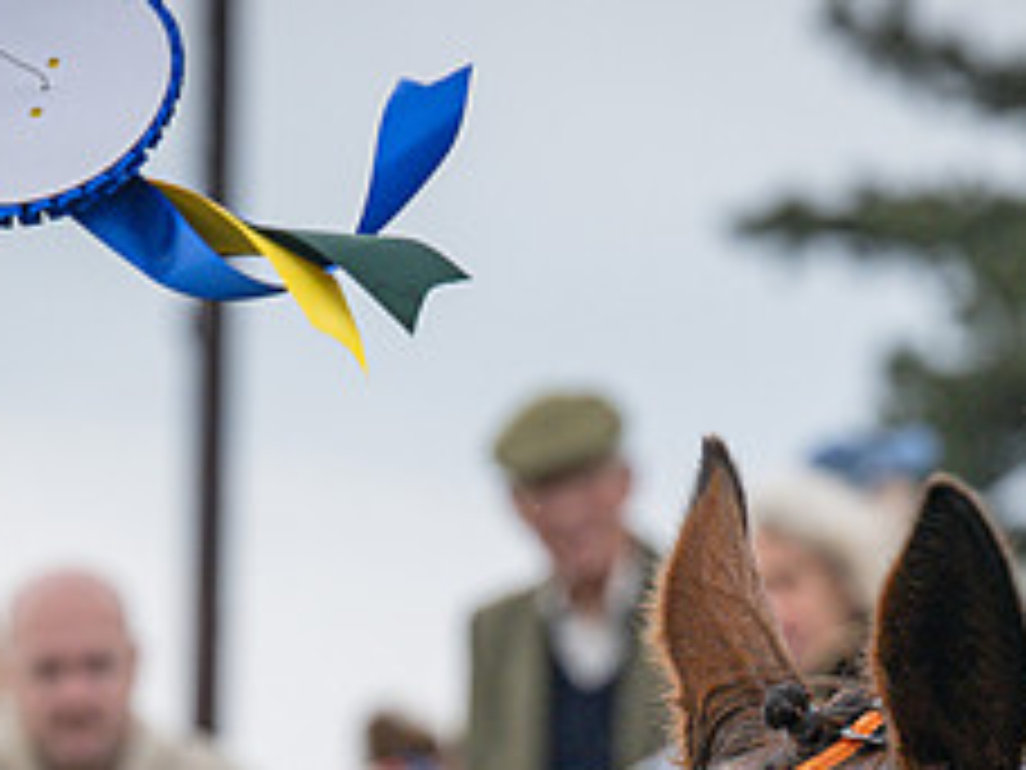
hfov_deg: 4.0
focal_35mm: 501
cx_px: 337
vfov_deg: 3.0
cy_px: 917
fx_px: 14849
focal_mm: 115
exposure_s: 1/1000
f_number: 5
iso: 400
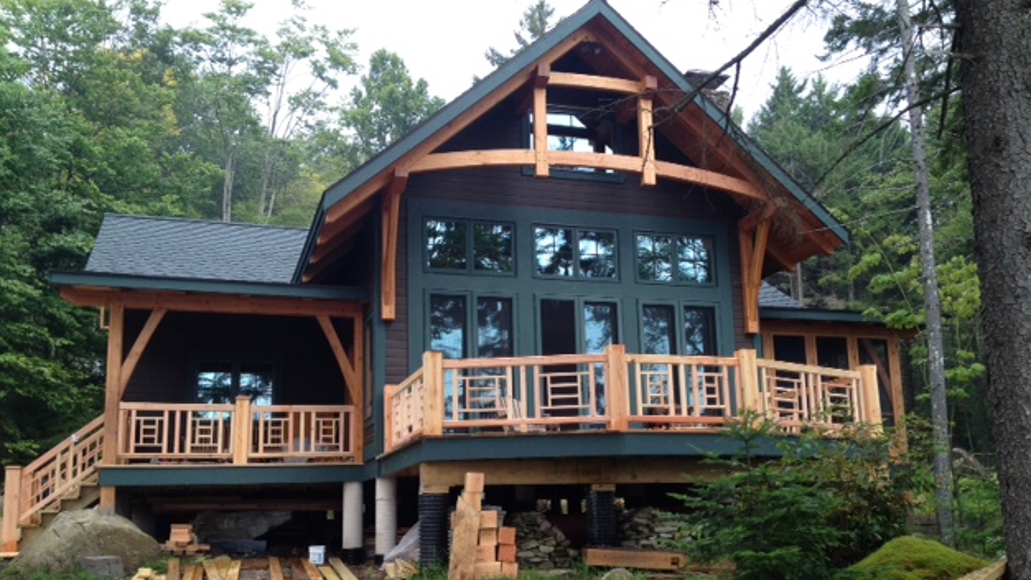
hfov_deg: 51.6
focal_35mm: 39
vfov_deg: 30.3
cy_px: 349
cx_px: 517
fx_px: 1066
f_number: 2.4
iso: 80
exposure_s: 1/120
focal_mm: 4.28
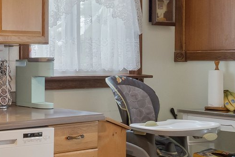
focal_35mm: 66
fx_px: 431
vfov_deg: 20.6
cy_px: 61
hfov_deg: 23.6
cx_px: -127
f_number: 6.3
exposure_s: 1/60
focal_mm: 16
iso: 1600
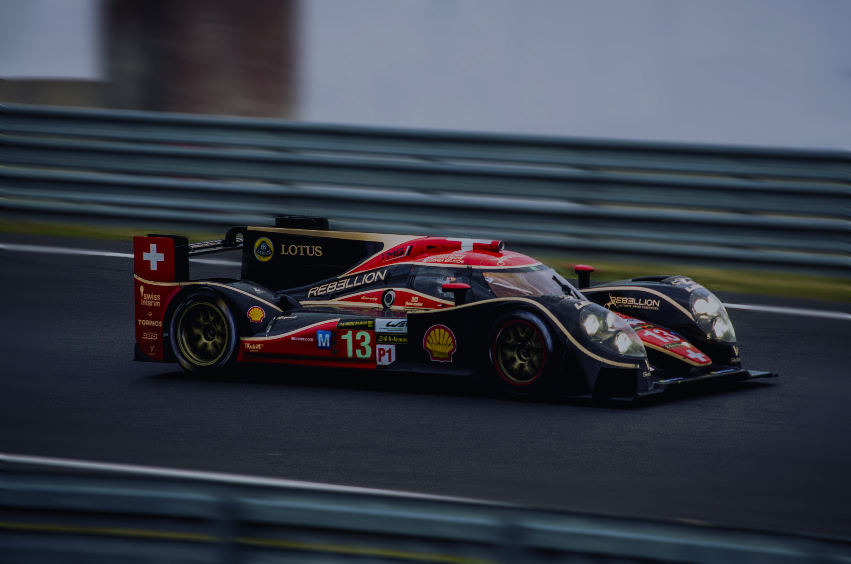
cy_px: 282
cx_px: 426
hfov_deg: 8.3
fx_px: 5839
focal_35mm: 248
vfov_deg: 5.5
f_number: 7.1
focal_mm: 165
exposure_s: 1/500
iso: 800
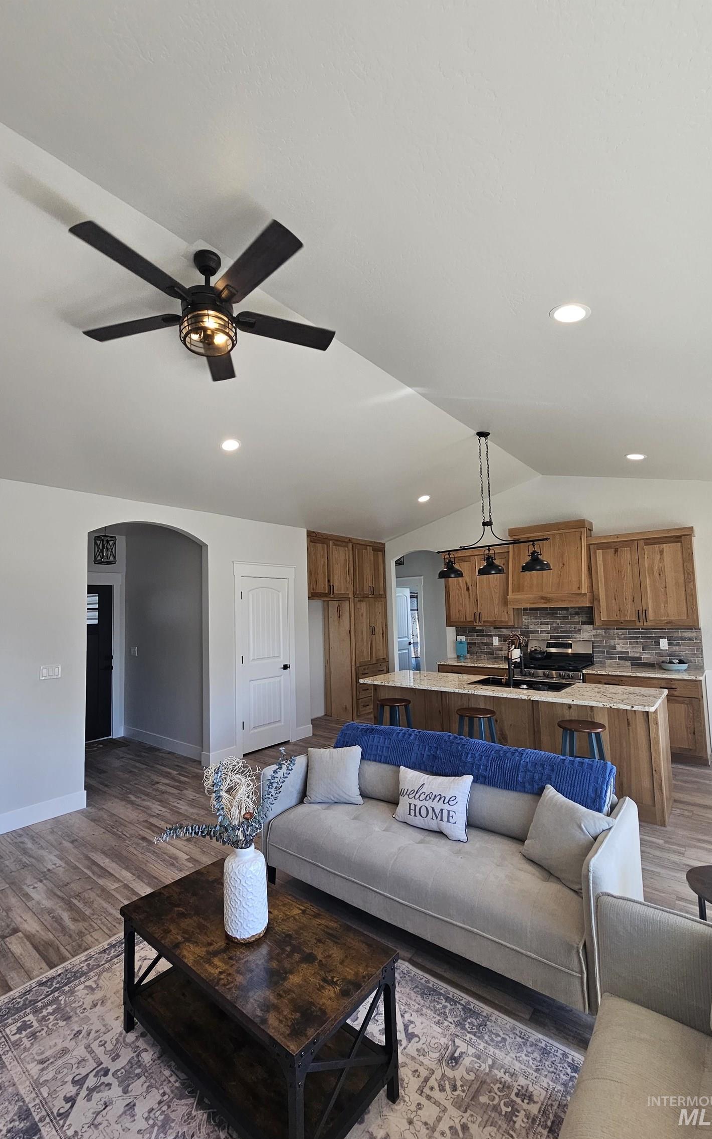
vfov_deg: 105.3
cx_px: 329
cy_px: 575
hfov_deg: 78.5
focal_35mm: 14
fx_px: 435
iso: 125
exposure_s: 1/207
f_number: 2.2
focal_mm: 2.2
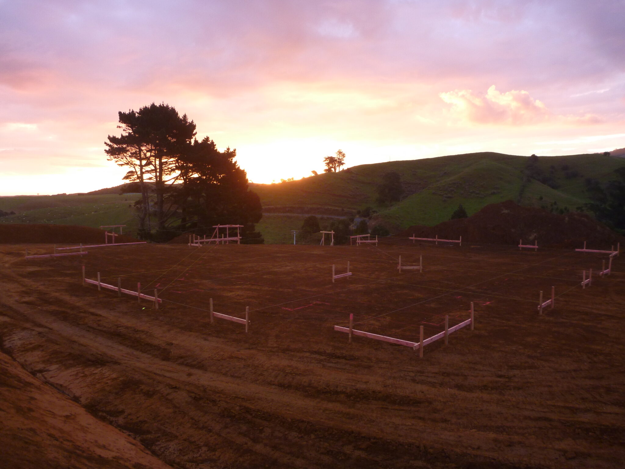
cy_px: 234
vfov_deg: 49.7
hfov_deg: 63.4
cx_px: 312
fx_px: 506
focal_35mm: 28
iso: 160
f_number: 3.3
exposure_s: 1/30
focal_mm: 4.9
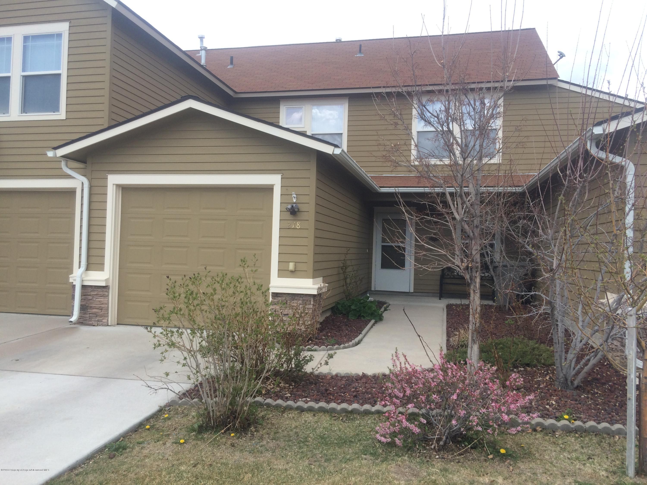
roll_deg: -1.2
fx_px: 542
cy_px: 242
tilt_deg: +0.9
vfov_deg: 48.2
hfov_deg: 61.7
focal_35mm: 29
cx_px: 324
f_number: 2.2
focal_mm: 4.15
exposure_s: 1/954
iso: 32
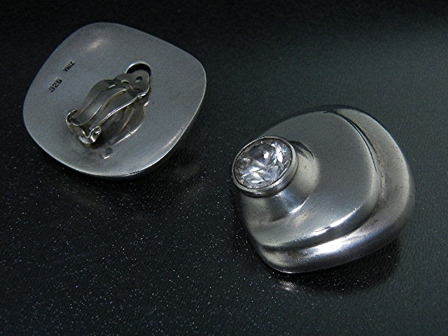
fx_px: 673
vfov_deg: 28.0
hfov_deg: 36.8
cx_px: 224
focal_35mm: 52
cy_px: 168
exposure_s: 1/30
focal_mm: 9.3
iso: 544
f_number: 7.8
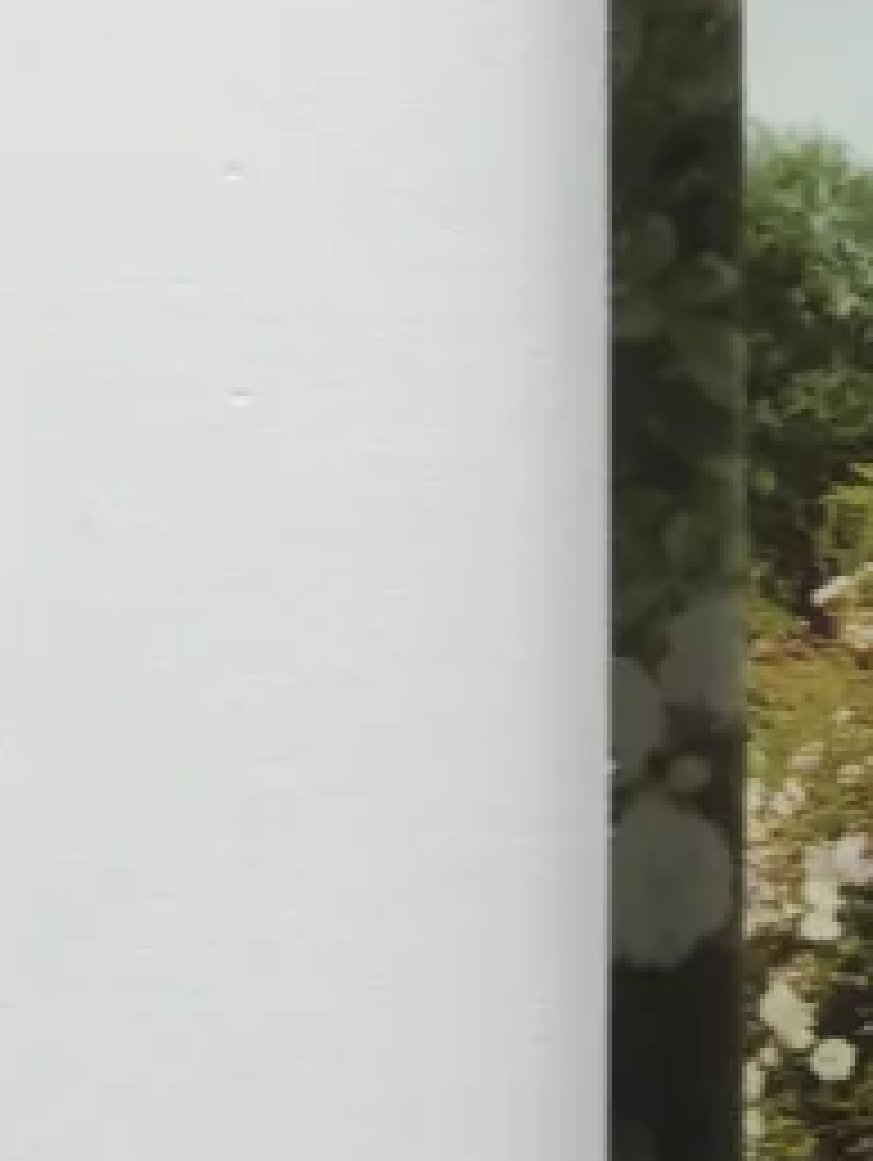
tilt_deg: -88.9
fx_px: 3726
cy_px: 724
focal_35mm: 111
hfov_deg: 12.4
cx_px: 1503
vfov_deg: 17.7
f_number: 1.8
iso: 20
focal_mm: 3.99
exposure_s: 1/104
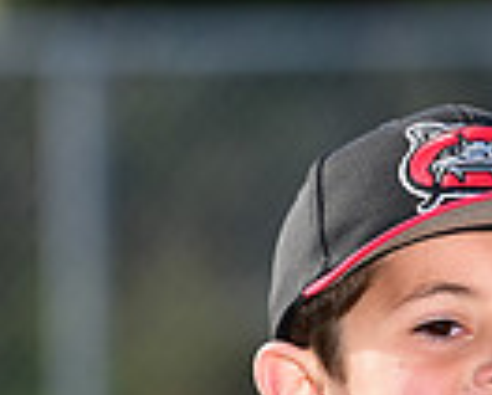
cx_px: 479
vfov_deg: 1.9
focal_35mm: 822
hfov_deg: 2.4
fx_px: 11987
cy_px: 656
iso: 80
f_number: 5
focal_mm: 200
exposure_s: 1/200
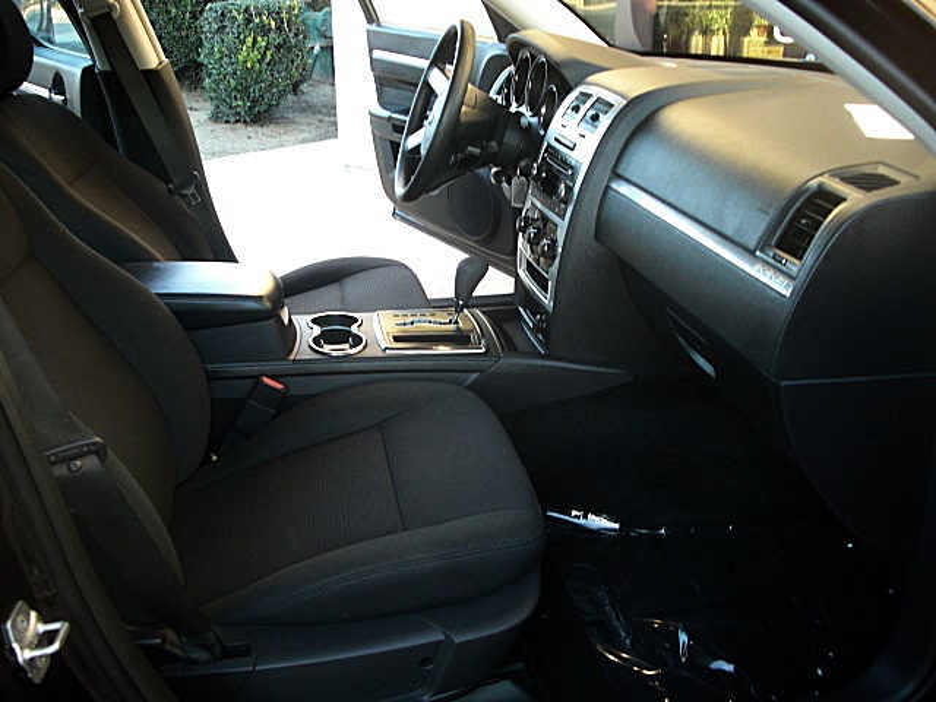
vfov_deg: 39.7
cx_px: 468
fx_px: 973
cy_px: 351
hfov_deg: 51.4
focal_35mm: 36
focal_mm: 6.3
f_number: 2.8
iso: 200
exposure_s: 1/60
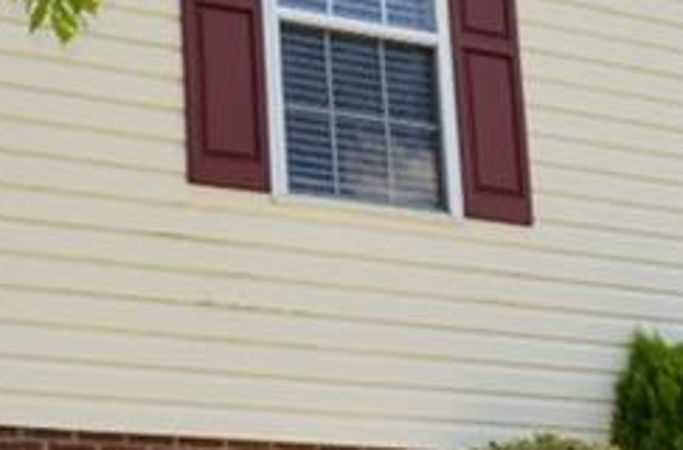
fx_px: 2154
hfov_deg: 18.0
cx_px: 363
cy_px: 291
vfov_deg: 11.9
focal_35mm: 114
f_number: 7.1
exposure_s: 1/200
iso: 100
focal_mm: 18
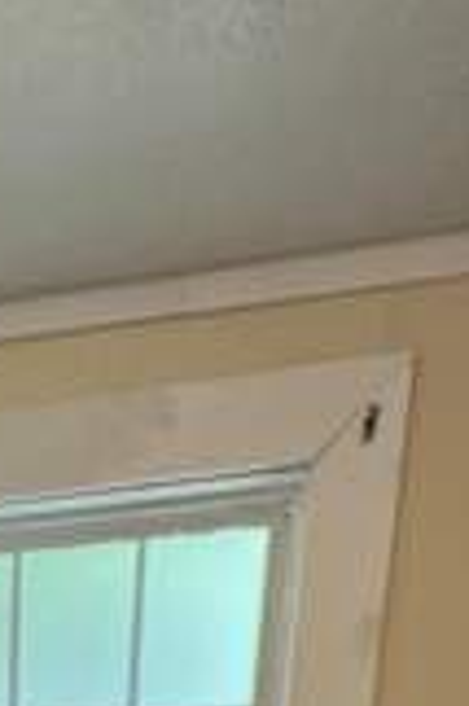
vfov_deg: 22.1
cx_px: -206
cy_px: 1254
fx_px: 1136
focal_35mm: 58
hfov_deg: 20.4
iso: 250
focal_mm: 2.22
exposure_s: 1/120
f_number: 2.2
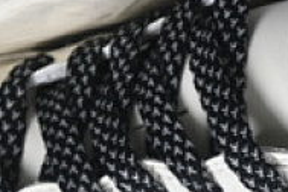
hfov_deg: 4.8
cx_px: 236
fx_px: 3424
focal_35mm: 428
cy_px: 396
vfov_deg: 3.2
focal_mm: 50
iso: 160
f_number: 7.1
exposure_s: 1/80
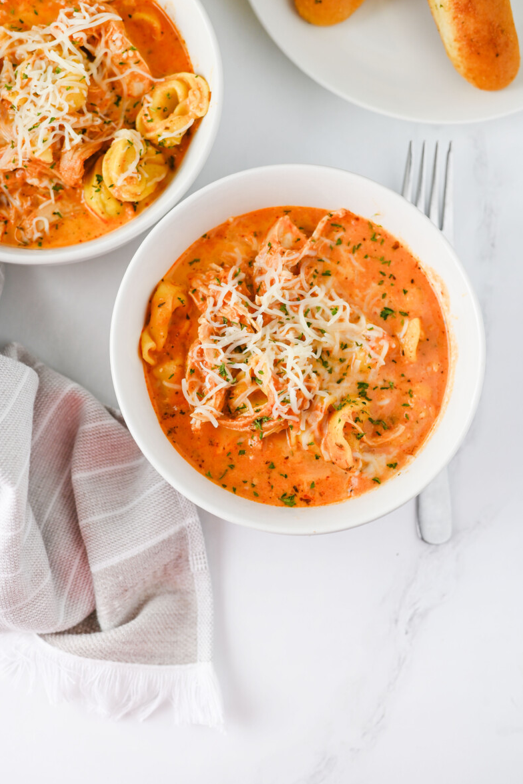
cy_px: 399
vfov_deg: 38.9
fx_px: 1111
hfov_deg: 26.5
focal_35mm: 51
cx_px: 259
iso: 250
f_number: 4
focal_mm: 50
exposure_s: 1/100
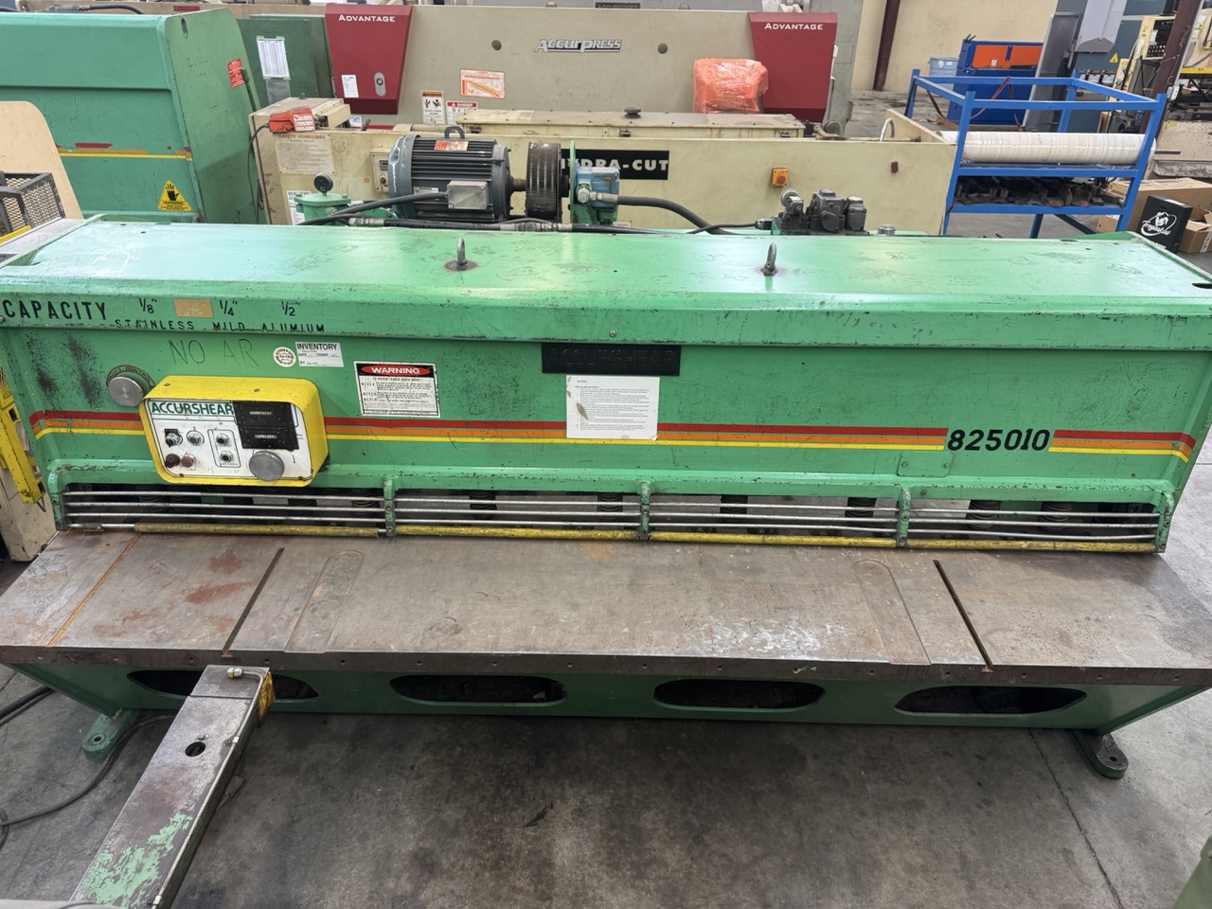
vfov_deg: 56.8
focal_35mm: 24
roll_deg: -1.2
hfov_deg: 71.6
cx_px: 606
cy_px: 454
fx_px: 840
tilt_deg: -31.1
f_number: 1.78
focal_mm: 6.76
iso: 125
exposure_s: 1/60
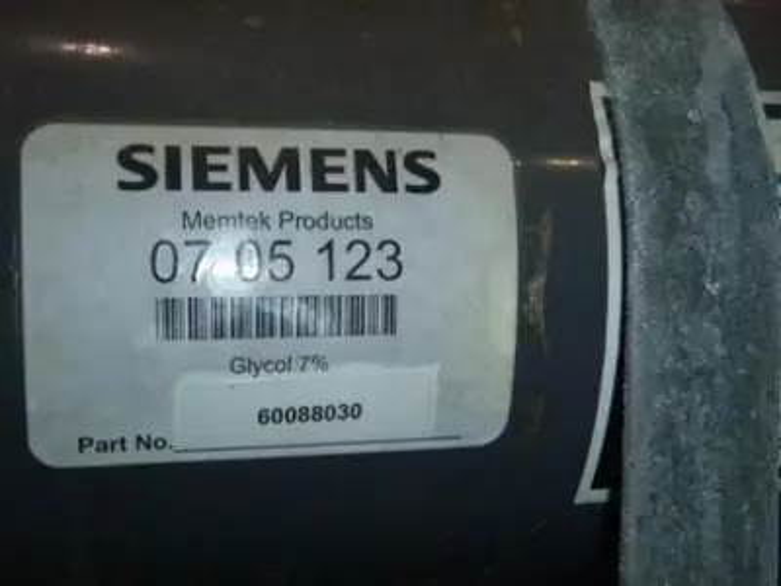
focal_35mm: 44
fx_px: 993
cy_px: 293
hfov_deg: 42.9
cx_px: 390
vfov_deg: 32.9
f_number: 4.7
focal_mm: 7.9
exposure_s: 1/60
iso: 400
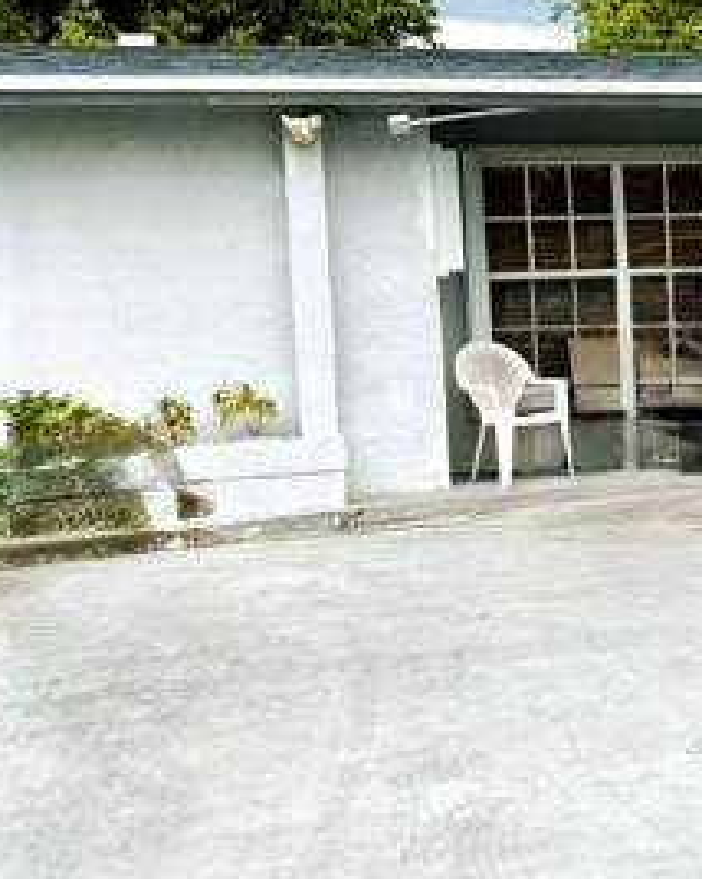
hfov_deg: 19.3
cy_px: 341
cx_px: 1027
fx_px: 1820
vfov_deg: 27.1
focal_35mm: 70
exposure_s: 1/4167
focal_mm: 6.76
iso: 80
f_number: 1.78
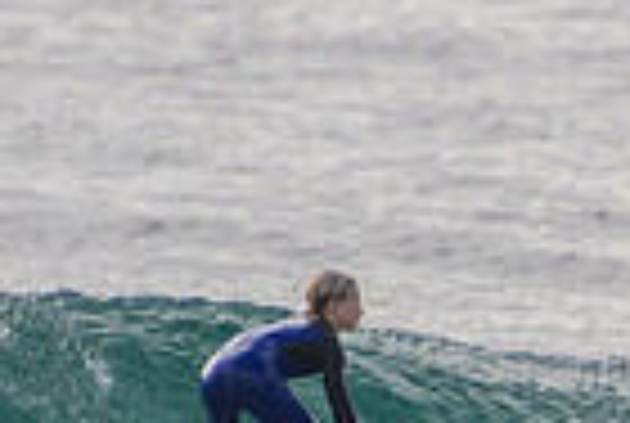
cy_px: 605
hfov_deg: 0.9
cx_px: 881
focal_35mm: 2272
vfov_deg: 0.6
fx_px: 39844
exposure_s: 1/2000
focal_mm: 400
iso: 250
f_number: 5.6
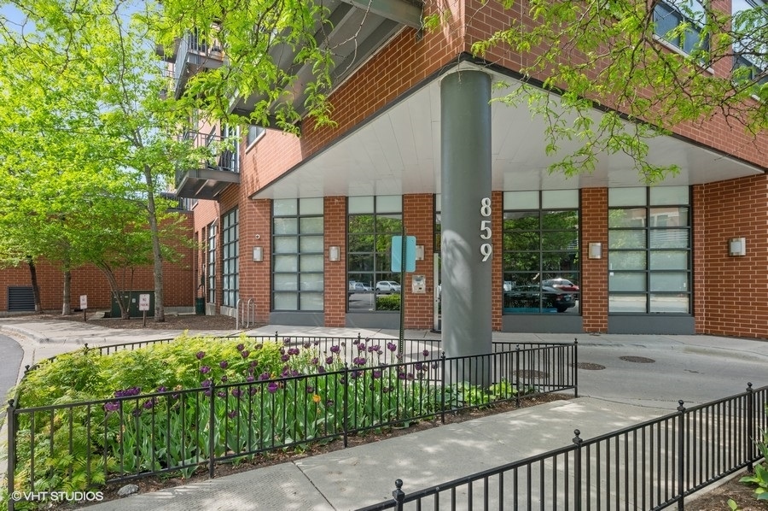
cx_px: 384
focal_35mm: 19
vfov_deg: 64.4
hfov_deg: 87.0
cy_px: 256
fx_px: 405
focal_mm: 19
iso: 100
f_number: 11
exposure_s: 1/20
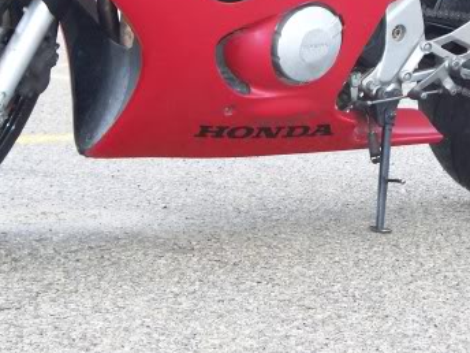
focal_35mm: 142
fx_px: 1928
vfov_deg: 10.4
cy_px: 18
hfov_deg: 13.9
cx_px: 320
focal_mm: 12.89
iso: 200
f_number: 3.1
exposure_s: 1/25
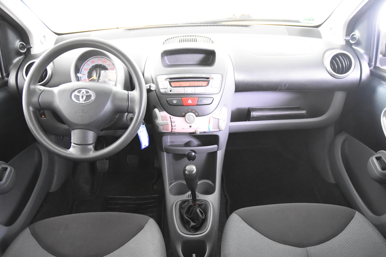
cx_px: 193
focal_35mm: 30
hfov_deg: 61.9
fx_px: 322
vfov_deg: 43.6
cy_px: 128
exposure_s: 1/30
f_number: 2.8
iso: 7200
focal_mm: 20
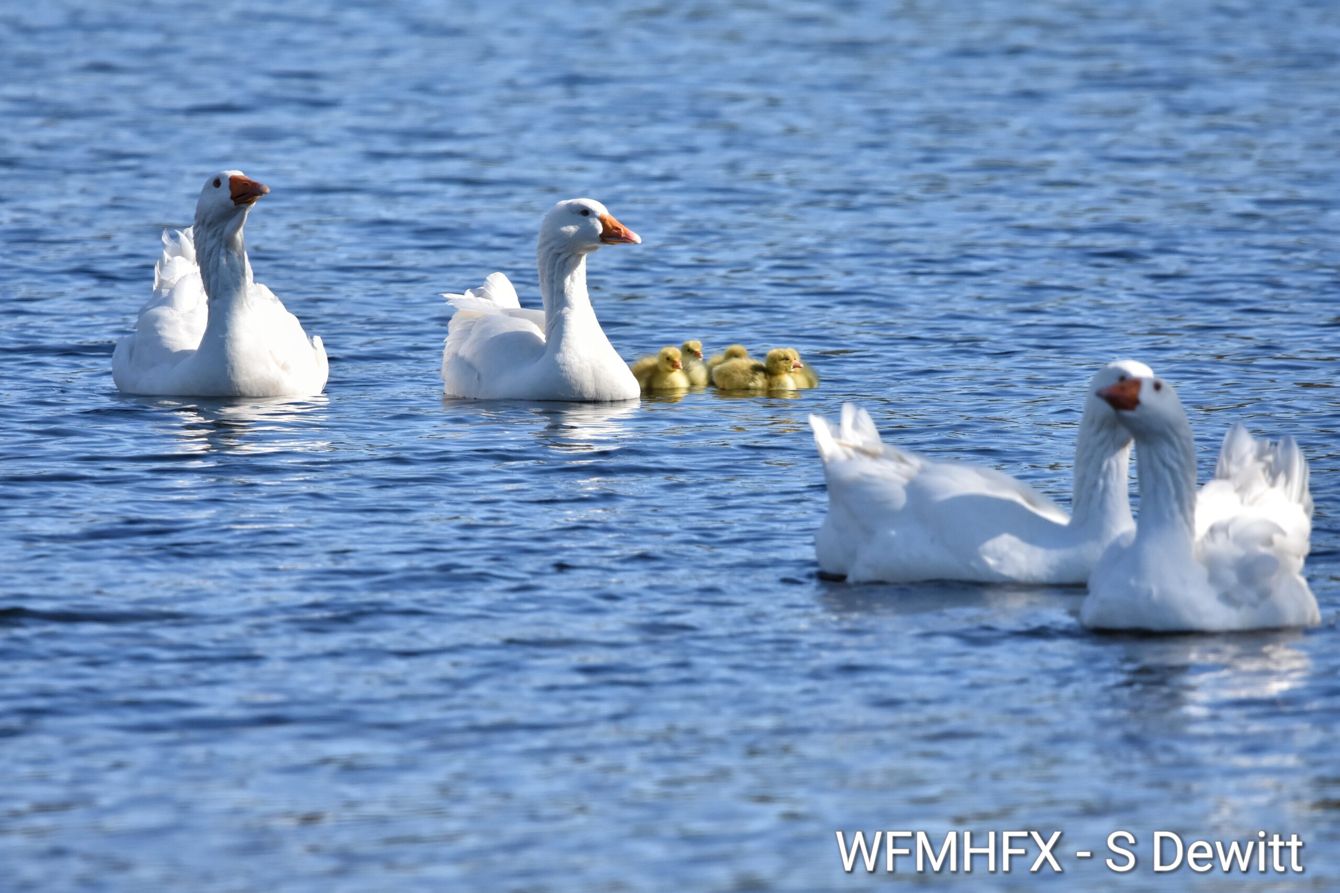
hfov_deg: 2.3
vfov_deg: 1.5
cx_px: 670
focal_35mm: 900
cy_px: 446
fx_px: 33499
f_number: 8
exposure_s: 1/2500
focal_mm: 600
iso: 1000
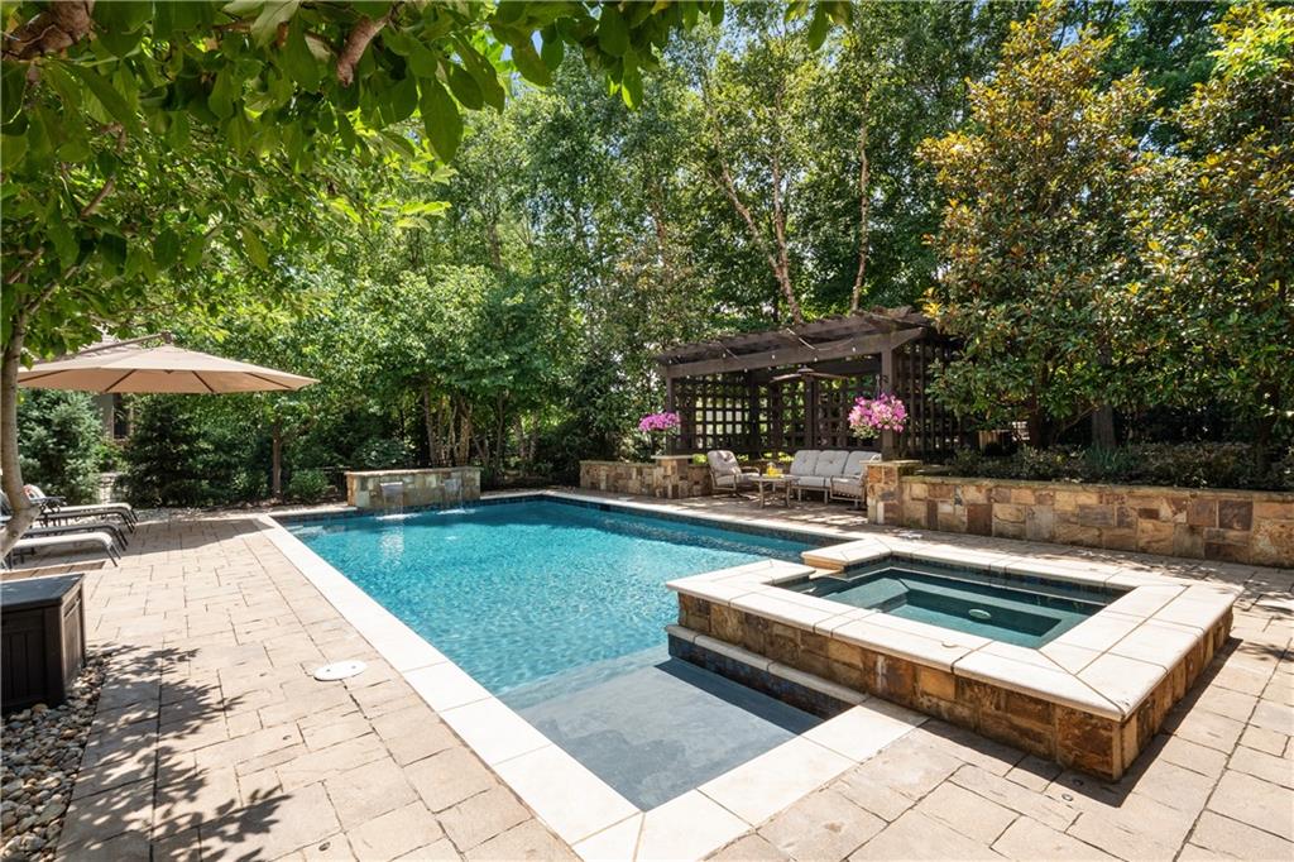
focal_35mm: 16
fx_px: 575
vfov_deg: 73.7
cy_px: 431
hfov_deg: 96.8
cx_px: 647
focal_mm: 8
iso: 160
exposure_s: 1/100
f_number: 9
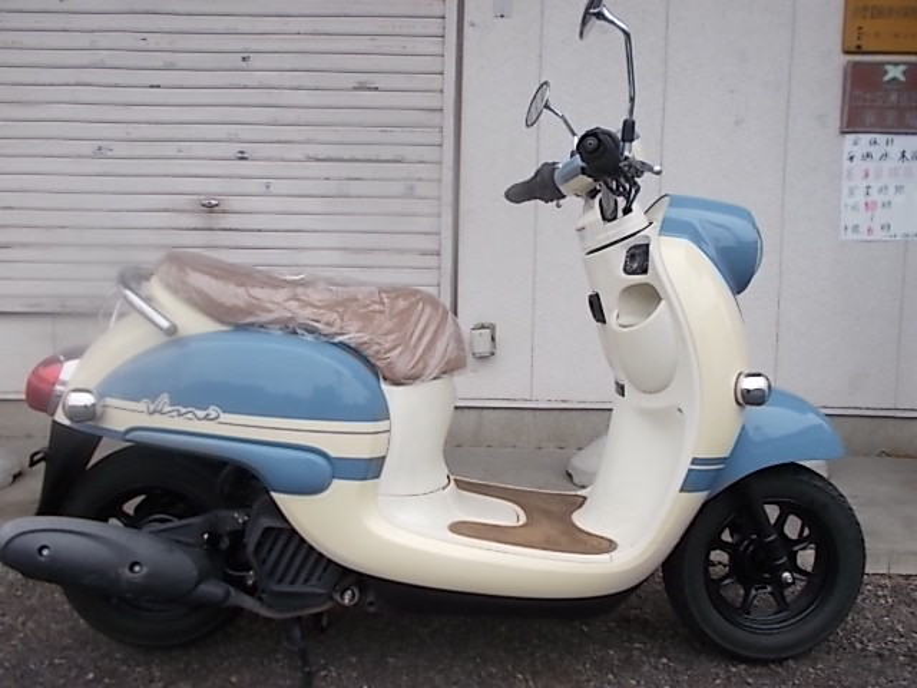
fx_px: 795
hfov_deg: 60.0
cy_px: 344
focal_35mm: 30
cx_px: 458
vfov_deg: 46.8
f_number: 3.4
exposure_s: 1/125
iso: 80
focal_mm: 5.3
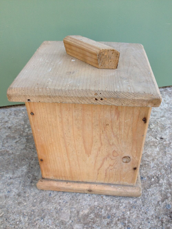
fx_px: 232
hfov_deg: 40.7
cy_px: 114
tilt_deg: -35.0
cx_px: 86
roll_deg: -0.5
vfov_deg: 52.6
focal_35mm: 35
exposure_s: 1/120
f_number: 2.4
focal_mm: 4.28
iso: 64
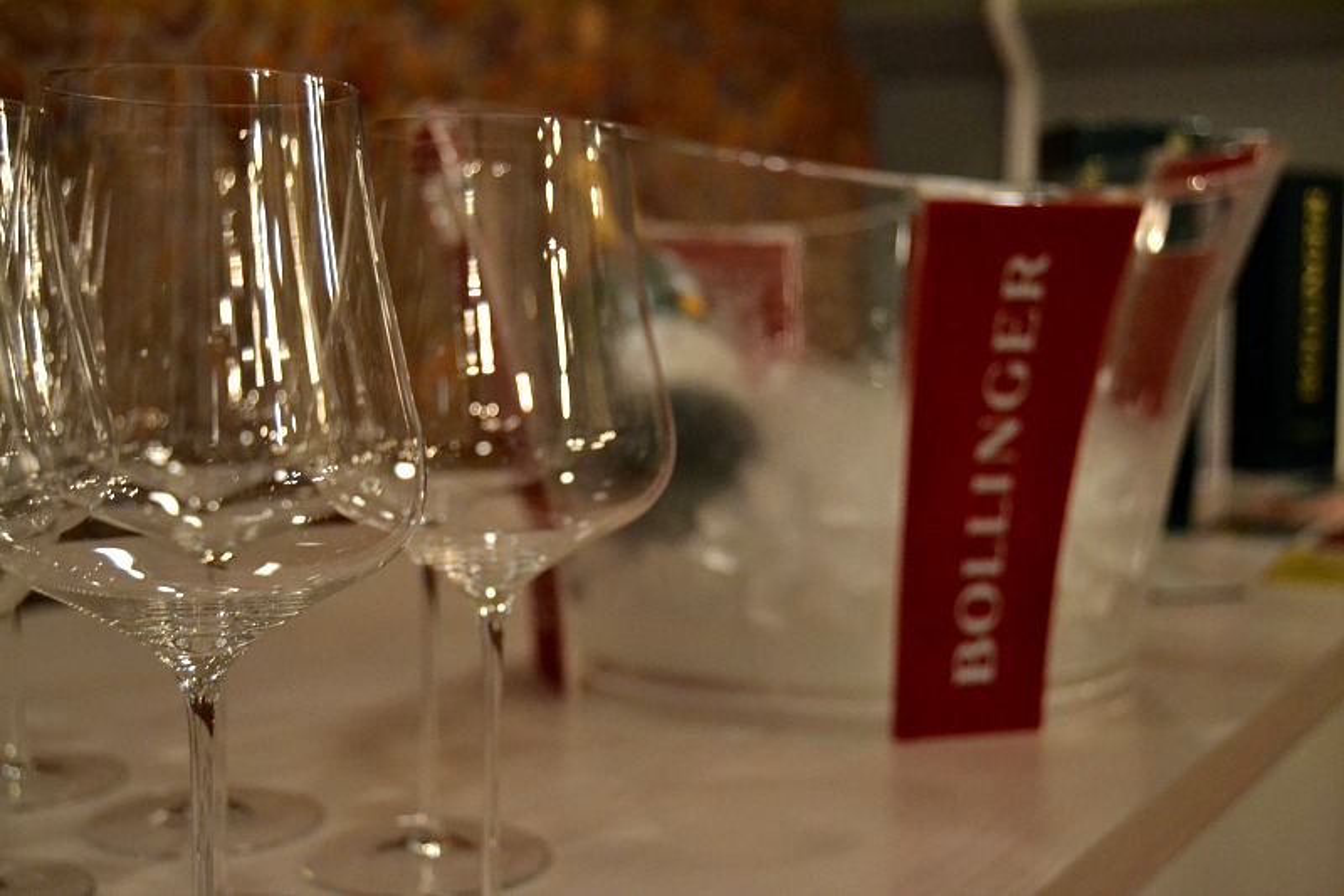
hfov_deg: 42.3
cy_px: 448
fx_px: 1736
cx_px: 672
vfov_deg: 28.9
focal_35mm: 46
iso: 3200
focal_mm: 31
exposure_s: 1/50
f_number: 4.2
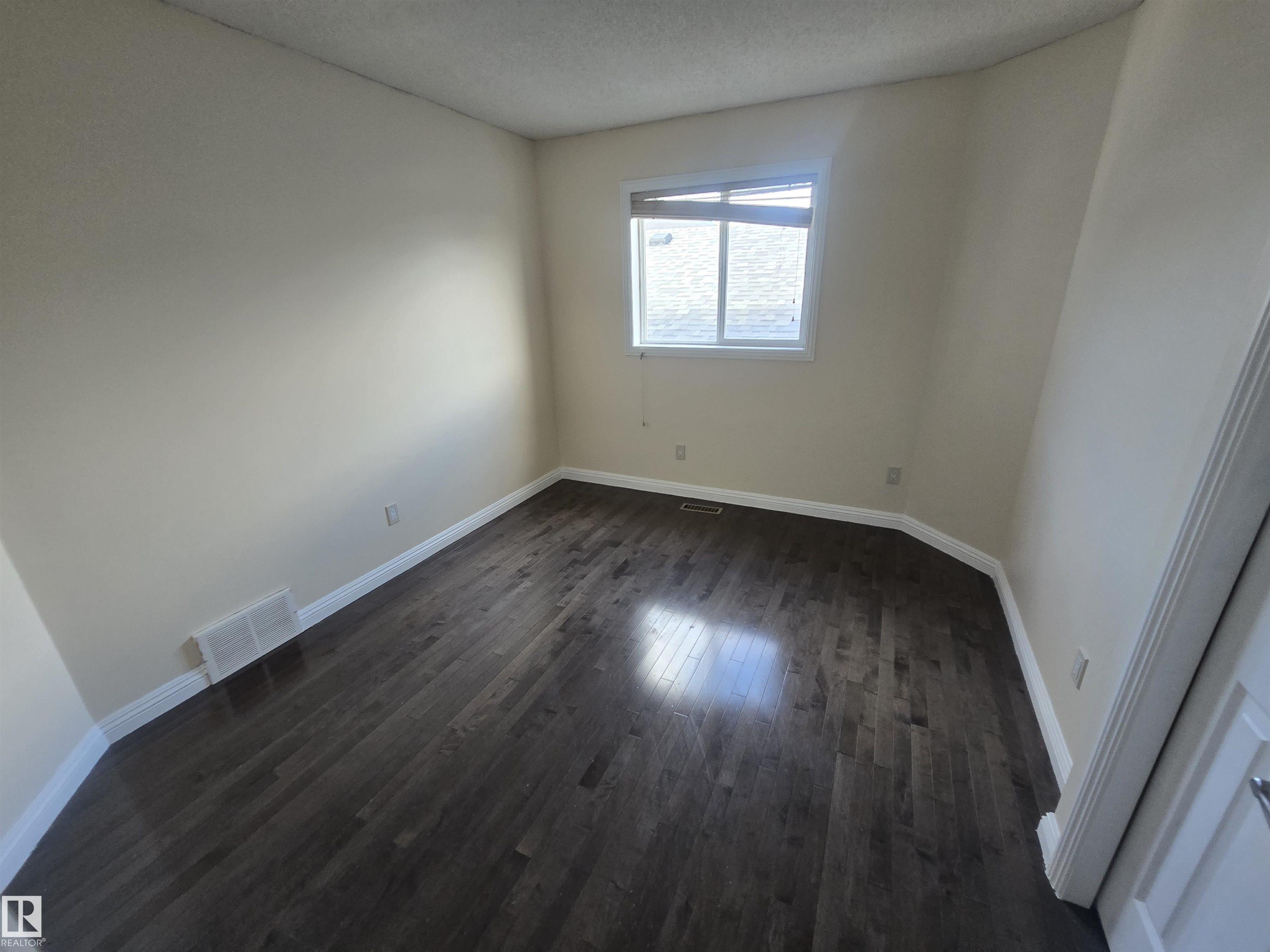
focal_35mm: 13
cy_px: 476
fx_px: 477
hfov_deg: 106.2
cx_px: 635
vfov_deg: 89.9
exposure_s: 1/60
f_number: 2.2
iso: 125
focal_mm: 2.2
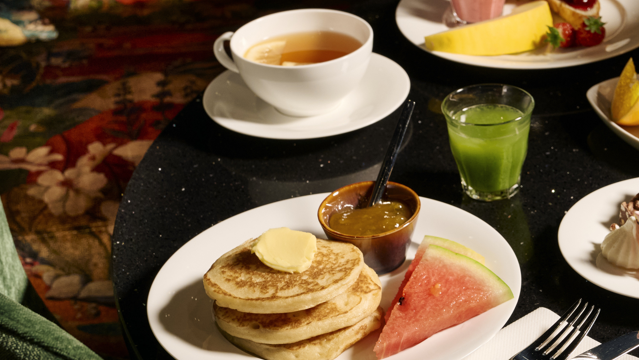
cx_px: 497
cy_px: 210
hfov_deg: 21.1
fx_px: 1694
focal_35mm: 100
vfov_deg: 12.1
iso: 320
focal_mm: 38
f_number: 7.1
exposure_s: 1/80
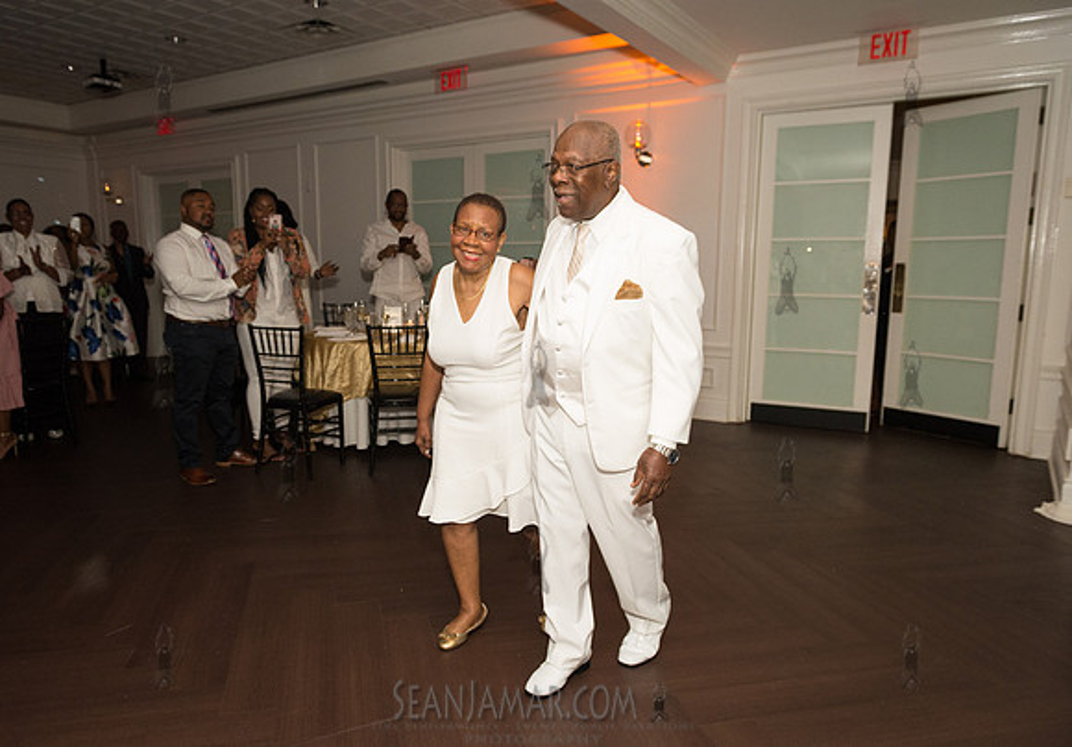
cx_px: 499
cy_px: 383
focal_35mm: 25
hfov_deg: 70.0
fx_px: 765
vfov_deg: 52.0
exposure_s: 1/400
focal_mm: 24
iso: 2500
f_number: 4
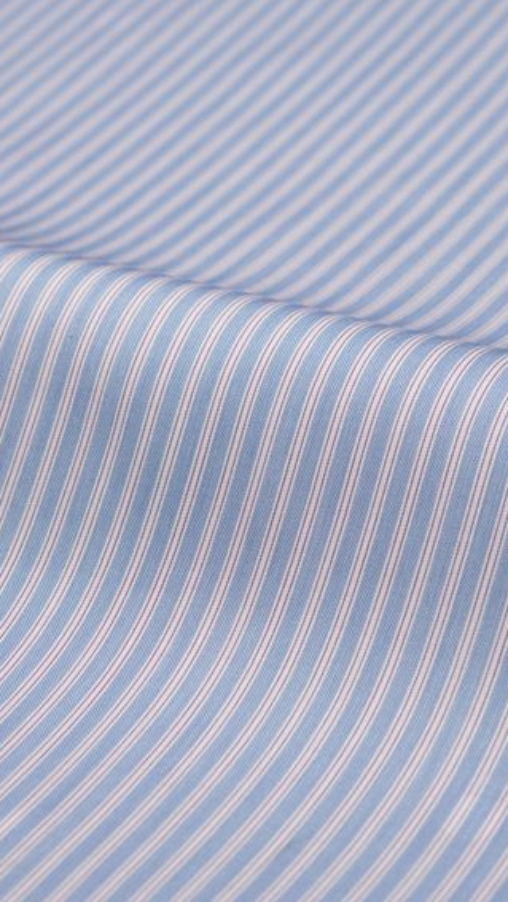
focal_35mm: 95
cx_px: 308
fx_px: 2275
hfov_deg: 12.7
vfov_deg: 22.5
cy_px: 467
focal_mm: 85
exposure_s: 1/160
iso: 100
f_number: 8
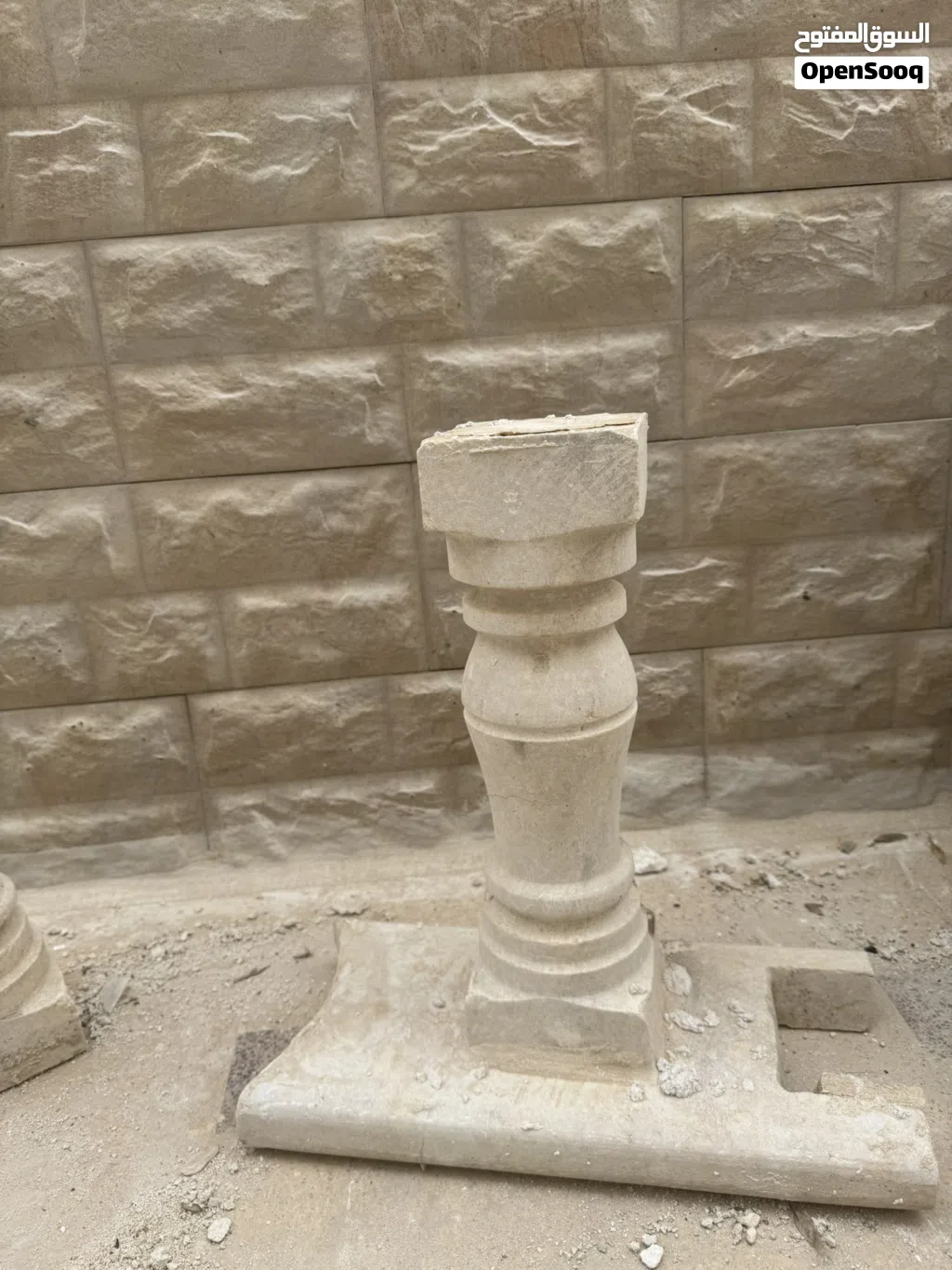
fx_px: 880
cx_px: 476
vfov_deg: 71.6
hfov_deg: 56.8
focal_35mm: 24
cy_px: 635
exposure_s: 1/1094
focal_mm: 6.76
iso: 80
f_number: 1.78
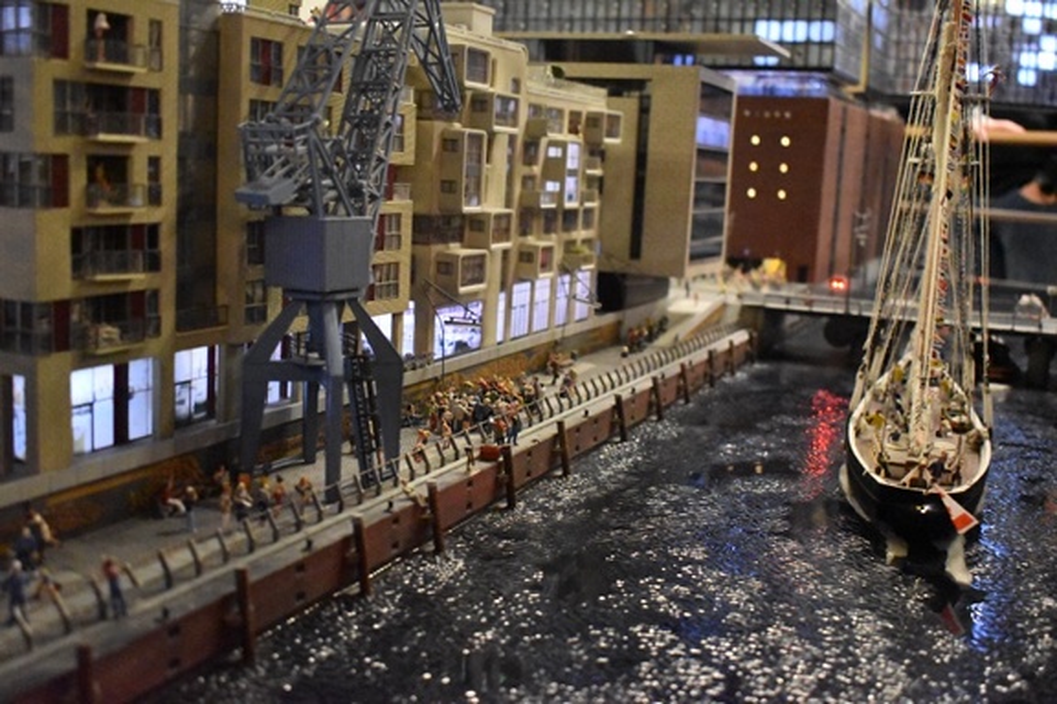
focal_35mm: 40
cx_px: 528
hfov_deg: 47.9
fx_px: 1189
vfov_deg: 33.0
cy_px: 352
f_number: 4
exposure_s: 1/50
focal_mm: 27
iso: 12800
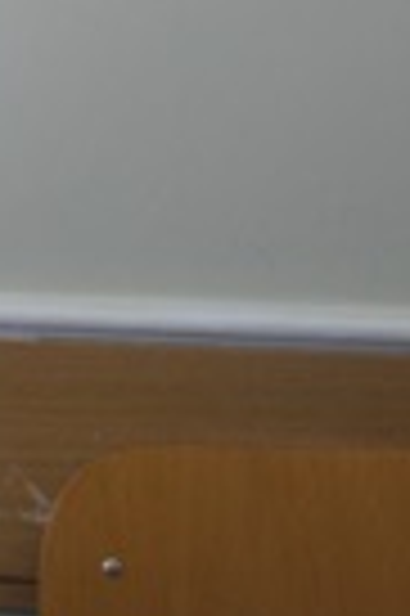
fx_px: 2928
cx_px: -680
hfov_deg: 7.3
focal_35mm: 171
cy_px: -49
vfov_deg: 11.9
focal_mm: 30
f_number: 4.5
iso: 400
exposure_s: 1/60
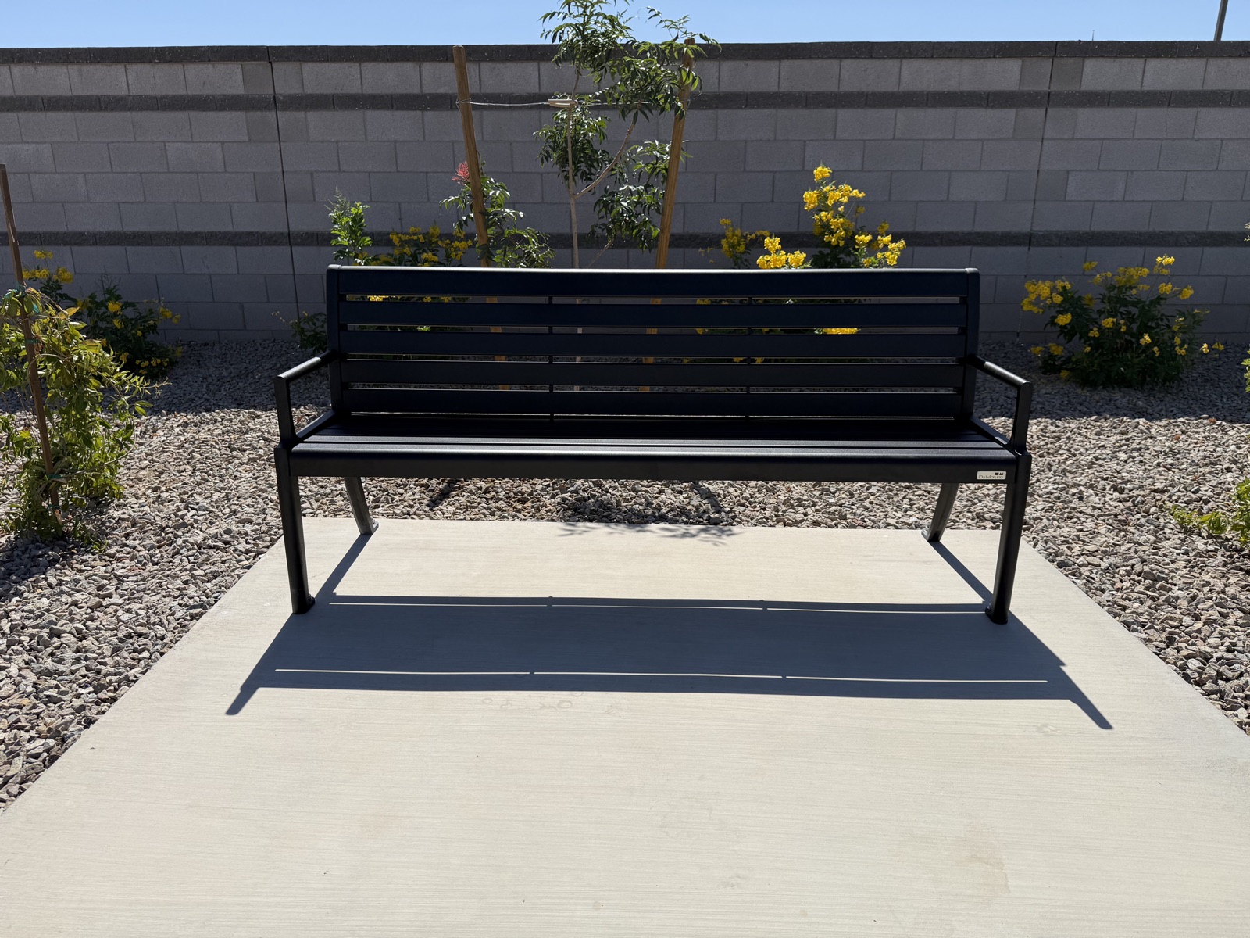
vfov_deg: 56.8
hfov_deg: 71.6
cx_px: 625
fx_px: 867
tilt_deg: -16.7
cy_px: 469
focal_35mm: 24
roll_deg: -0.6
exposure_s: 1/7353
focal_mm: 6.76
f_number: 1.78
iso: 80
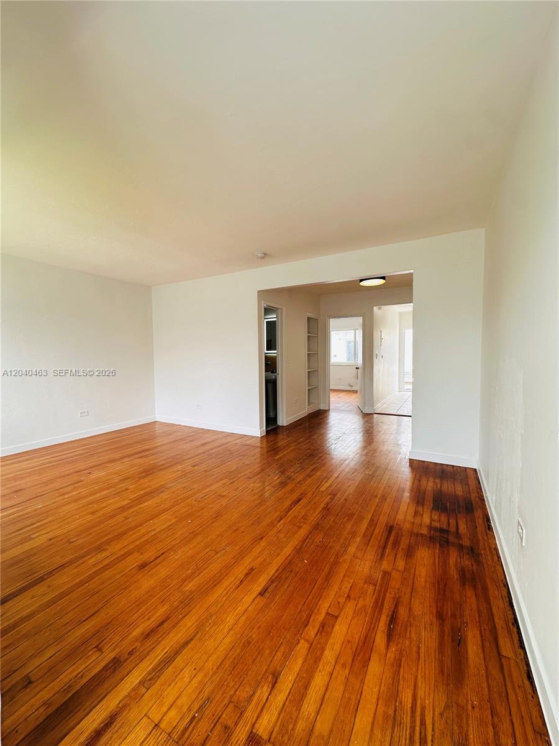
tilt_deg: -2.4
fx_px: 301
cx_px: 280
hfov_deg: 85.7
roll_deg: -0.4
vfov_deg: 102.1
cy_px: 373
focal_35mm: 14
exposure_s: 1/128
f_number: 2.2
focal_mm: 2.22
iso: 40
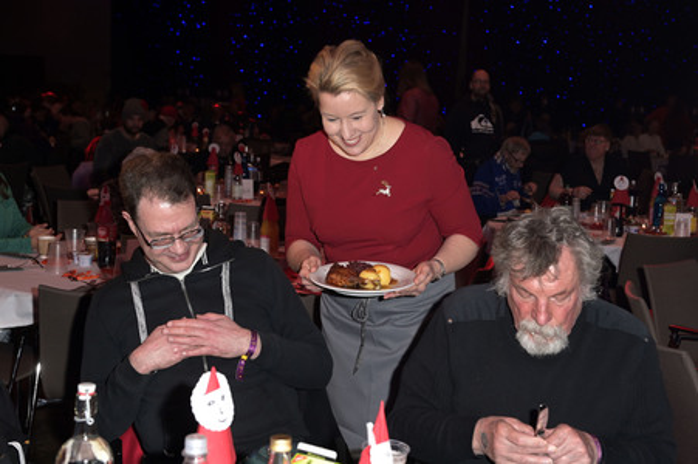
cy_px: 232
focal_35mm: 50
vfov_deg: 27.0
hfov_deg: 39.6
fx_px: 969
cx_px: 349
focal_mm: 50
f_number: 5.6
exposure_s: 1/160
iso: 2500
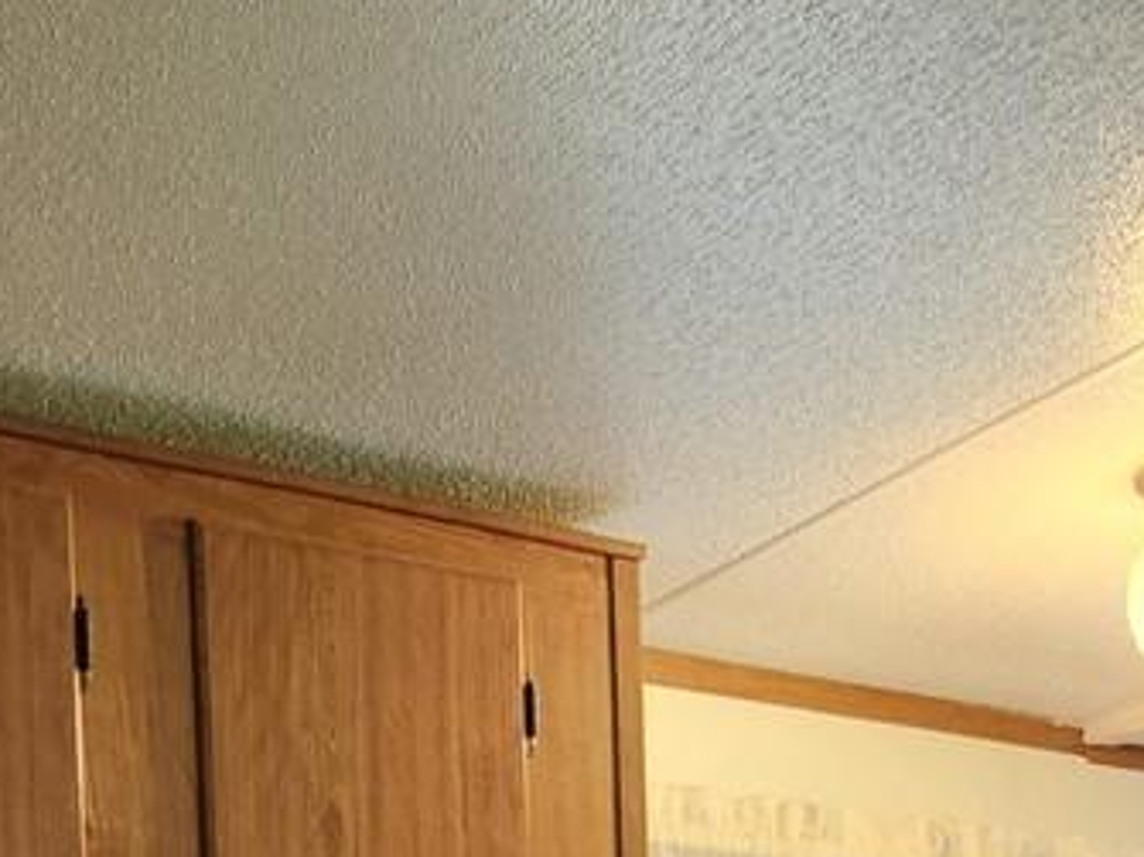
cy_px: 1738
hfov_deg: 17.5
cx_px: 1100
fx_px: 3634
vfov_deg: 11.9
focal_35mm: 110
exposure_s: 1/120
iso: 320
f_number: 1.8
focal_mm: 5.4
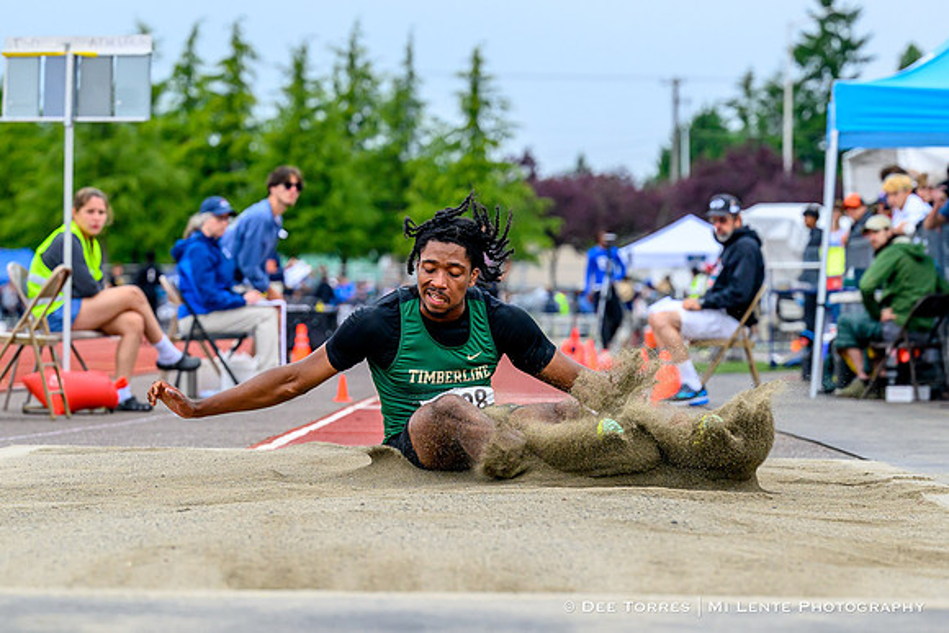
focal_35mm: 159
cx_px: 488
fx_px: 4188
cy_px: 308
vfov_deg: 8.6
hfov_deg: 12.9
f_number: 3.2
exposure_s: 1/2500
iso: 450
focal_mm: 89
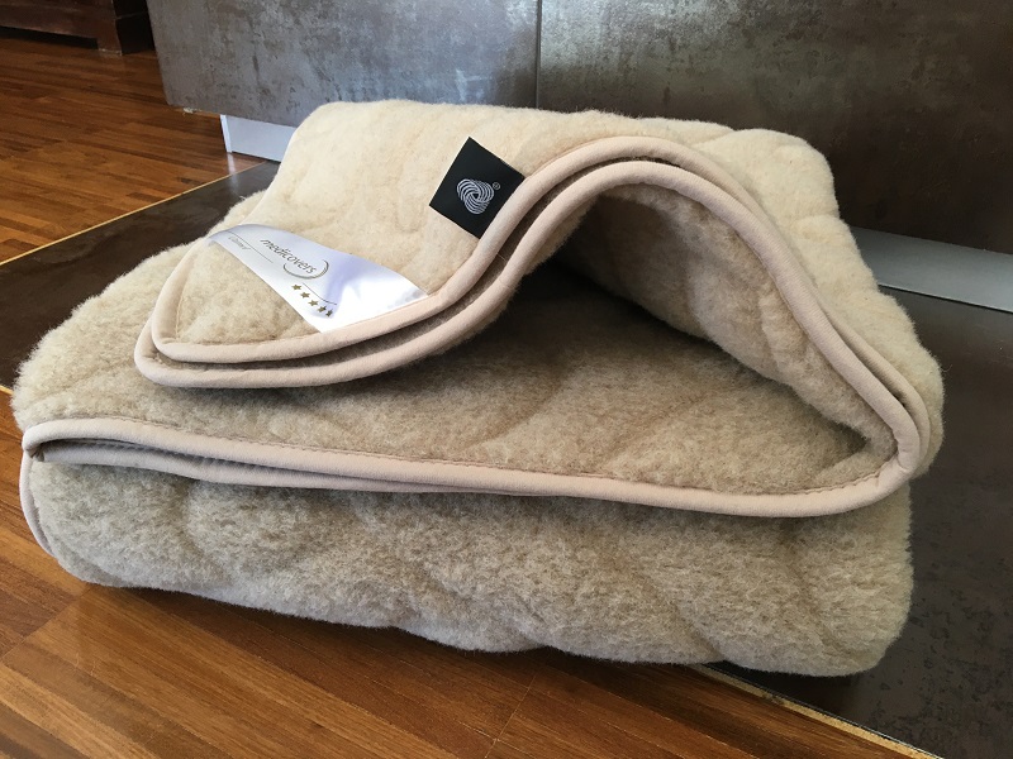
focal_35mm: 29
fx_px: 849
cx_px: 506
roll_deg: +0.1
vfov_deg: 48.2
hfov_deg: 61.7
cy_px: 380
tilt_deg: -33.4
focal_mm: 4.15
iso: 100
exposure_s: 1/33
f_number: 2.2
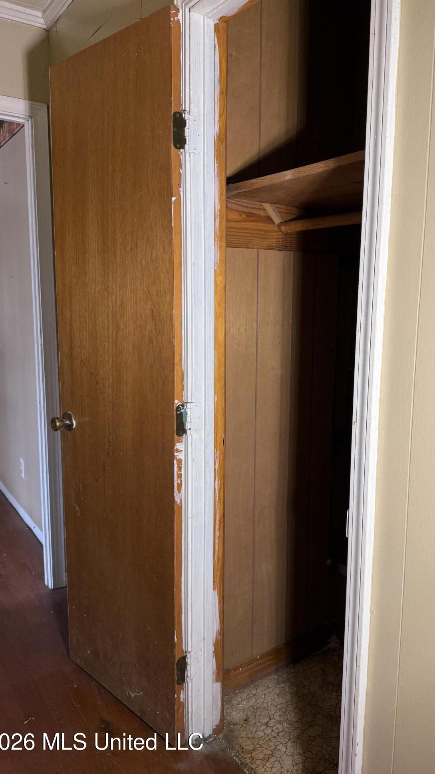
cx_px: 266
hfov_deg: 42.6
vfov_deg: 69.9
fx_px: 554
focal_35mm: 27
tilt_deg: -8.8
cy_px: 379
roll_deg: -0.6
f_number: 1.78
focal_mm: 6.76
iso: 160
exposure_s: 1/121
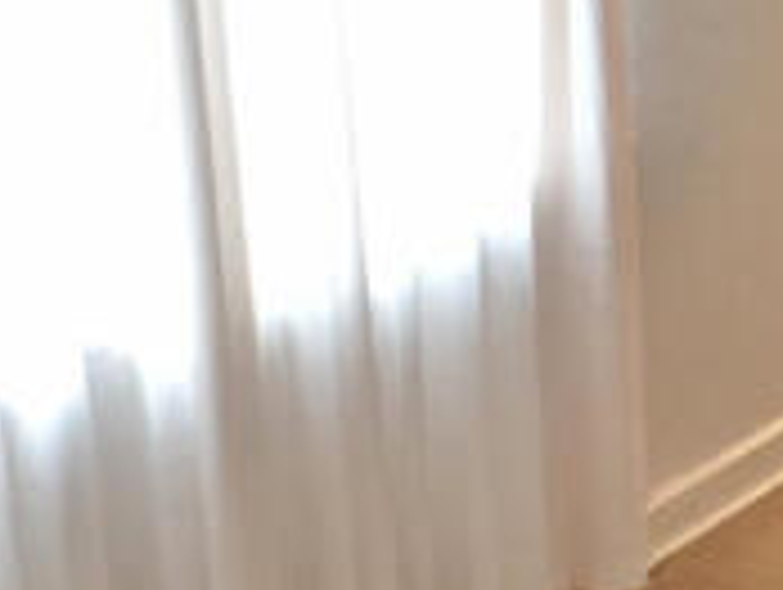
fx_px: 2197
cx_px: 664
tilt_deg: -17.2
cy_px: 214
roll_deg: +0.8
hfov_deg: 19.9
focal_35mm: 97
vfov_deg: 15.3
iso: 125
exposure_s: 1/33
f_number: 2.2
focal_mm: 4.15
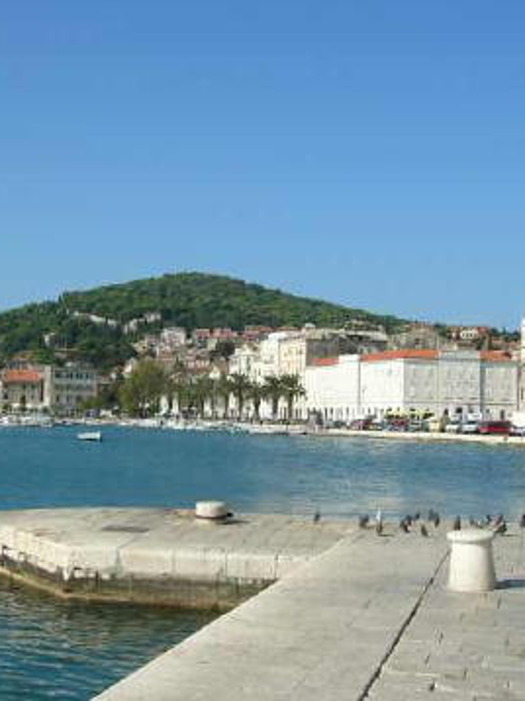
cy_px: 350
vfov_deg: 37.5
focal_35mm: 51
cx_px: 196
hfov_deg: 28.4
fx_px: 1033
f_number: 8.3
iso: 50
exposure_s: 1/160
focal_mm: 6.3
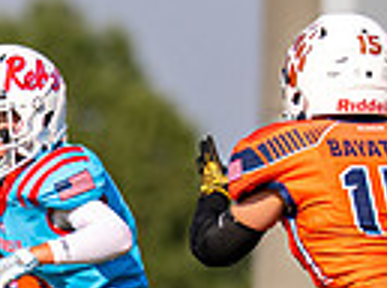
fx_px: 17782
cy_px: 229
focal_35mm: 1595
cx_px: 107
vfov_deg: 0.9
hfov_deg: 1.2
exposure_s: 1/5000
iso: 160
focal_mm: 200
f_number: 2.8
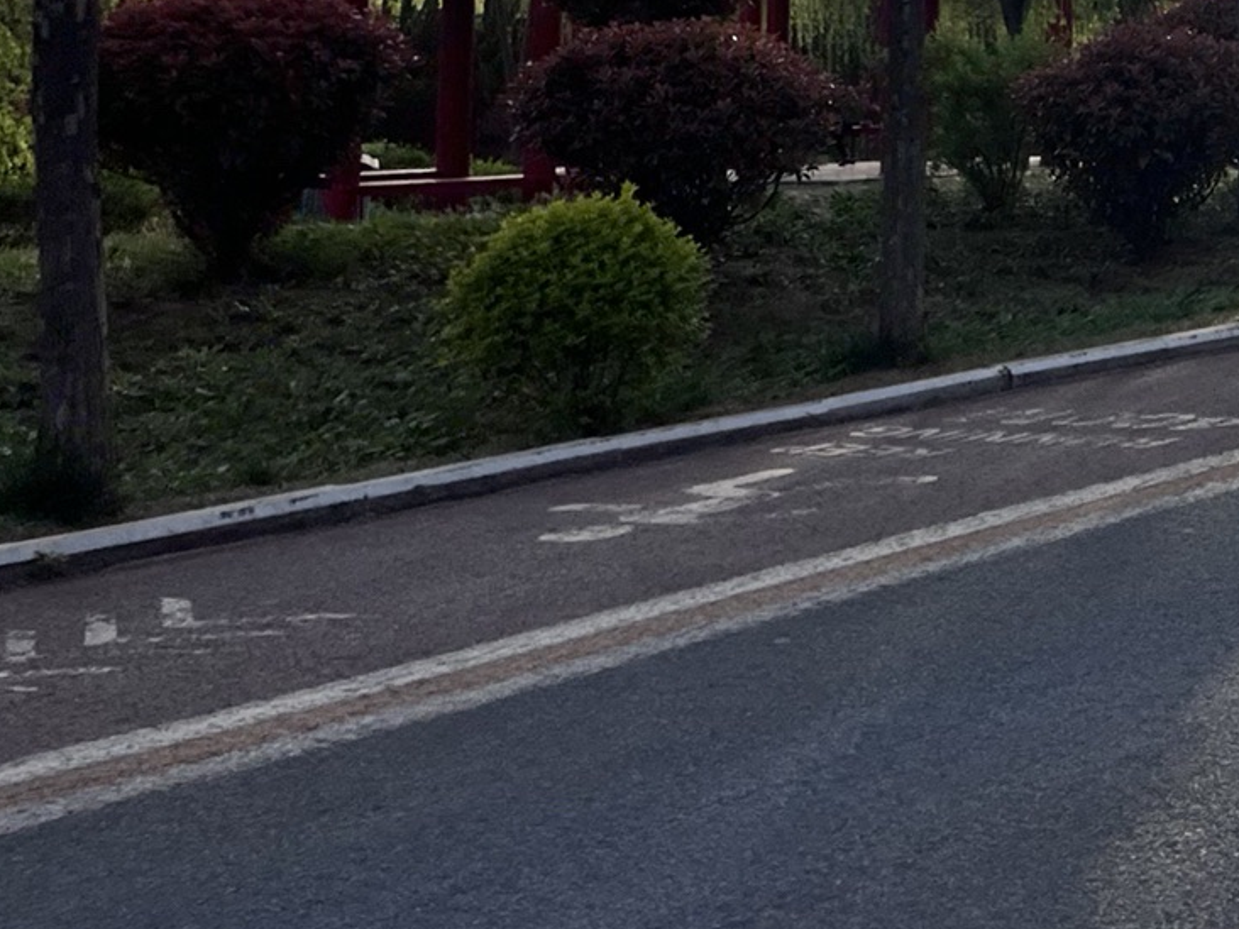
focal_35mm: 71
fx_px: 2541
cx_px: 1671
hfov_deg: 23.7
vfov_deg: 19.3
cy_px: -240
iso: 50
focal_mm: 5.1
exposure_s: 1/3215
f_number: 1.6
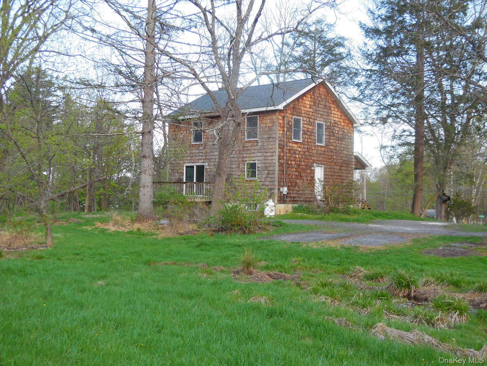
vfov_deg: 31.5
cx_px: 244
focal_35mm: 46
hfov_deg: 41.2
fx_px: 647
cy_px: 183
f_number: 3.8
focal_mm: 8.2
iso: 125
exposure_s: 1/125
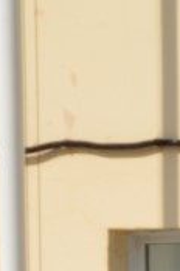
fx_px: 10473
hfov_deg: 1.0
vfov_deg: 1.5
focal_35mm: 1391
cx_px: 447
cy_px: 824
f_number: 11
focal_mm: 100
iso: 100
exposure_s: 1/200
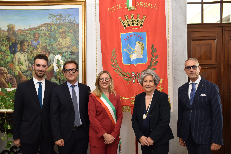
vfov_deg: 38.4
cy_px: 77
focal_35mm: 34
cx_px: 116
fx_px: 221
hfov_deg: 55.1
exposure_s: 1/13
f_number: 3.8
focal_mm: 23
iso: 800
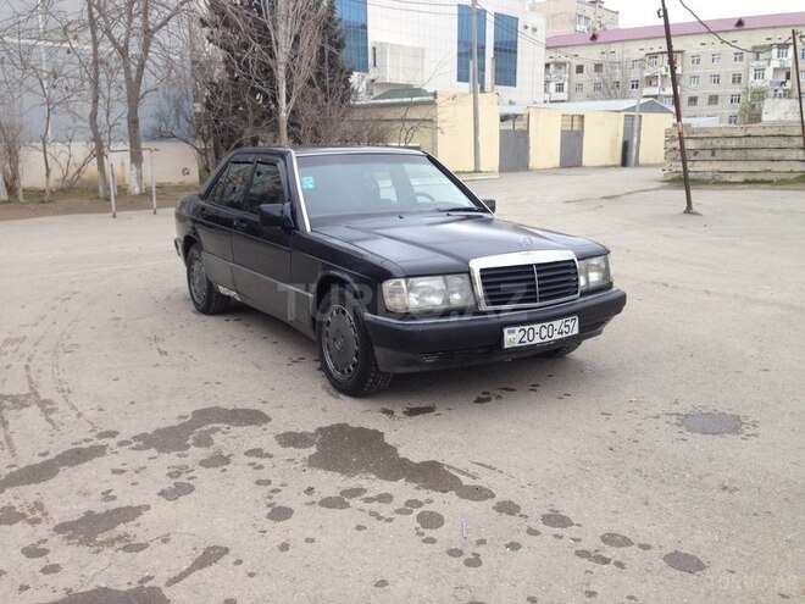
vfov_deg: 42.9
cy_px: 302
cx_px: 402
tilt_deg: -11.1
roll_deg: +0.1
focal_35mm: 33
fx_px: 767
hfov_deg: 55.4
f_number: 2.4
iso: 50
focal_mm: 4.12
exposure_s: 1/226
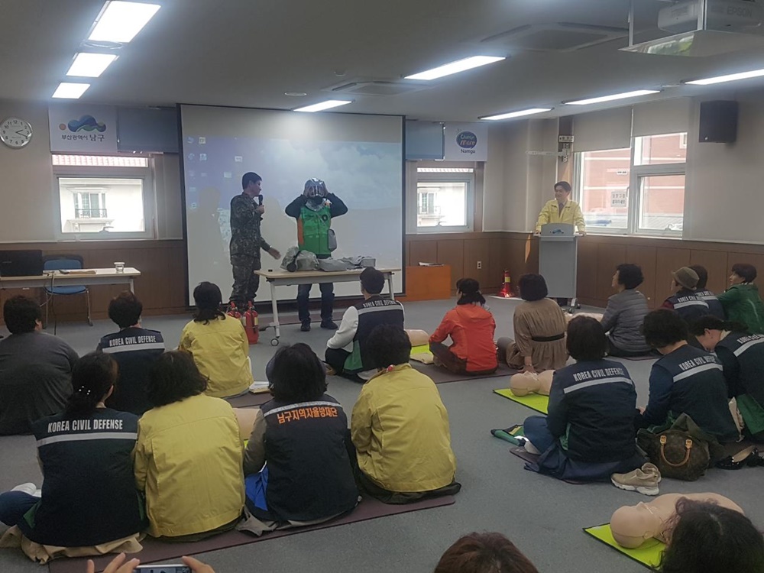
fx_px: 574
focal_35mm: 26
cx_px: 382
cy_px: 286
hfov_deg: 67.3
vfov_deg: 53.1
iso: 64
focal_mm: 4.2
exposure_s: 1/120
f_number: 1.7
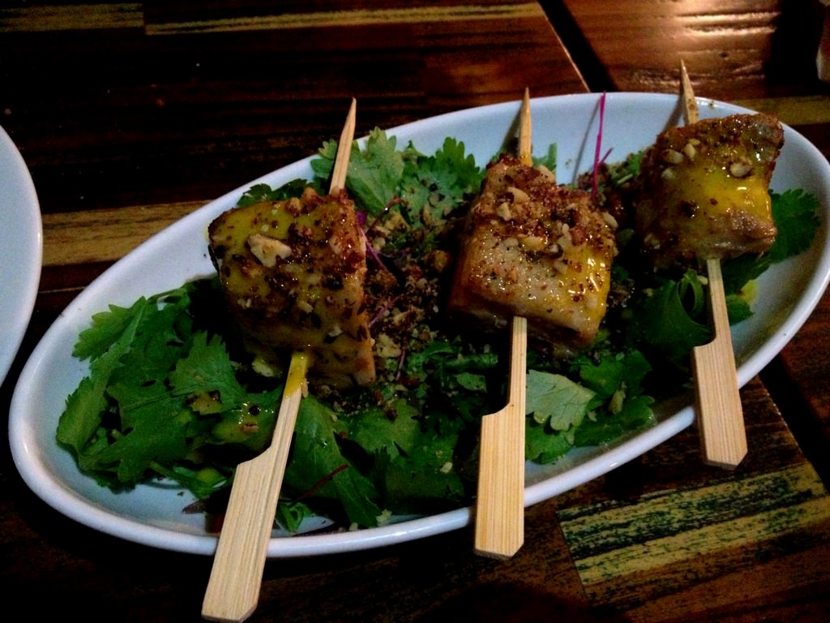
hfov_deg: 52.6
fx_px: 839
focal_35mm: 35
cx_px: 415
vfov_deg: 40.7
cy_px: 312
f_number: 2.4
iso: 800
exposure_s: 1/15
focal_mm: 4.28
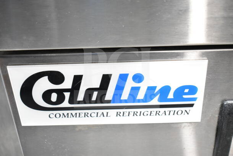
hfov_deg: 41.1
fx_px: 311
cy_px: 78
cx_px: 116
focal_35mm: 48
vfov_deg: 28.1
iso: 3600
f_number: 4.5
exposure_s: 1/50
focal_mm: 32
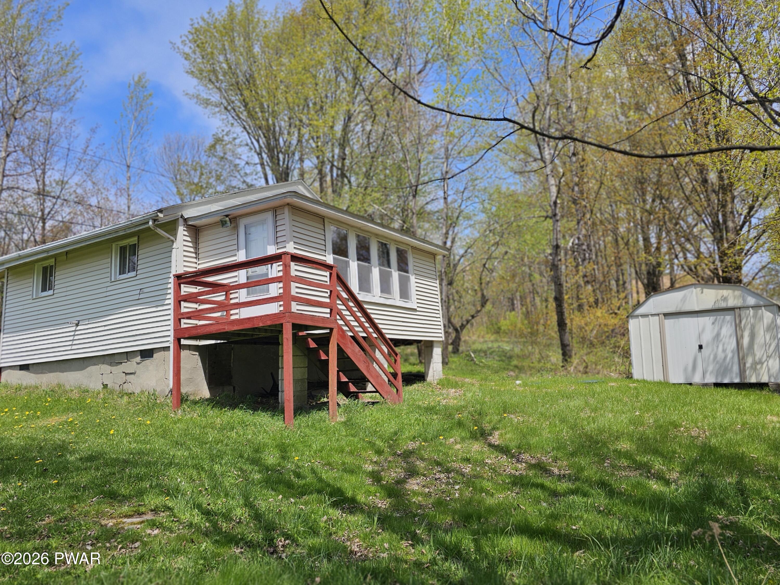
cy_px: 292
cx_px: 390
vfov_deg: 58.9
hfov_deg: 73.9
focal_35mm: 23
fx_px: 518
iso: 10
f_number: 1.7
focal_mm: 6.3
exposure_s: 1/769
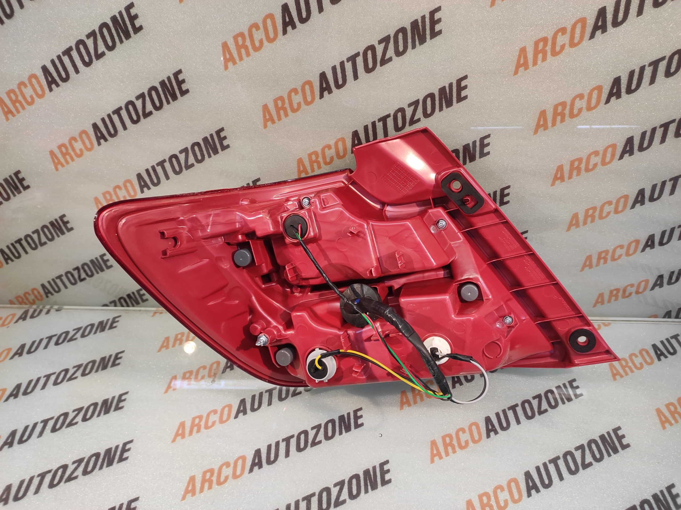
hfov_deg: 91.1
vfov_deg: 74.7
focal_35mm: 17
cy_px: 255
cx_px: 340
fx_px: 334
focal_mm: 4.74
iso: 200
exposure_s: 1/33
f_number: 1.79
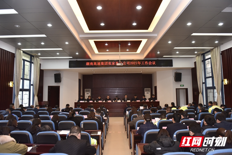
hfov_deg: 73.7
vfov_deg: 53.2
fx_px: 155
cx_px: 116
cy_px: 78
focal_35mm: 24
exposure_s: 1/200
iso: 640
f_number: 3.5
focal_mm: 24
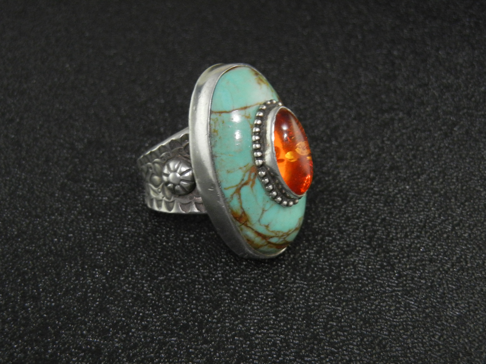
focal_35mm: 59
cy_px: 182
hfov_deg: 32.7
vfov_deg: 24.8
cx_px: 243
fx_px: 828
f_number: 8
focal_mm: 10.6
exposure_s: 1/30
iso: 800
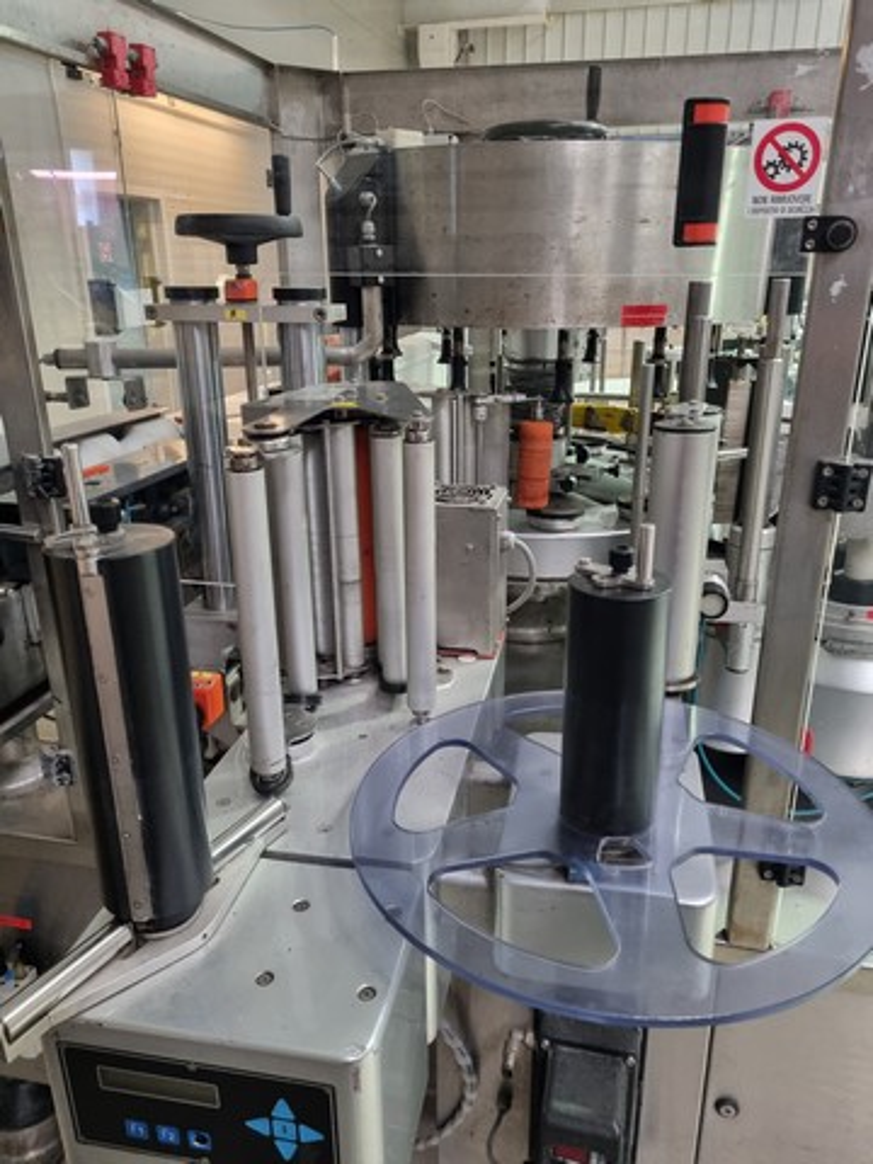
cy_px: 582
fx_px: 874
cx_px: 436
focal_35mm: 26
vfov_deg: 67.3
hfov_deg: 53.1
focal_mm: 5.4
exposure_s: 1/50
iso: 640
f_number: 1.8
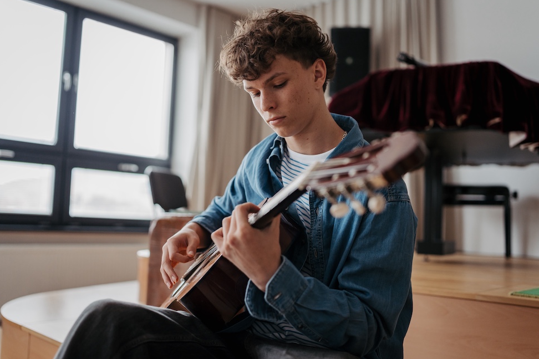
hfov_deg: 53.1
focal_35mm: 36
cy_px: 179
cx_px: 270
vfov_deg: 36.9
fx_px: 539
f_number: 1.8
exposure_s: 1/250
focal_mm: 35
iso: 1250
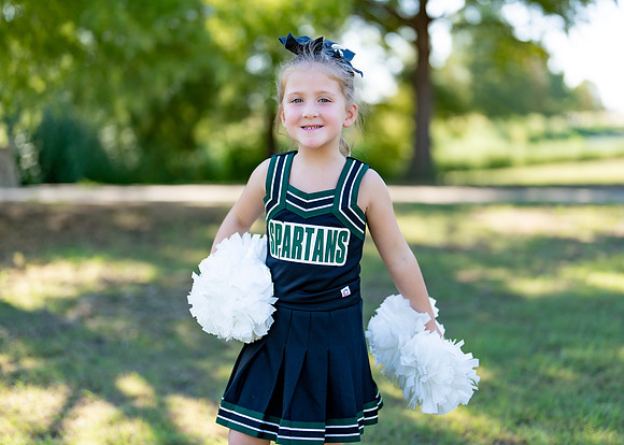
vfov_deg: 25.3
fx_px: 994
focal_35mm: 56
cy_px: 215
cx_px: 341
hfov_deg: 34.8
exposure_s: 1/1600
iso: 100
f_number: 1.2
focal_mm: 50
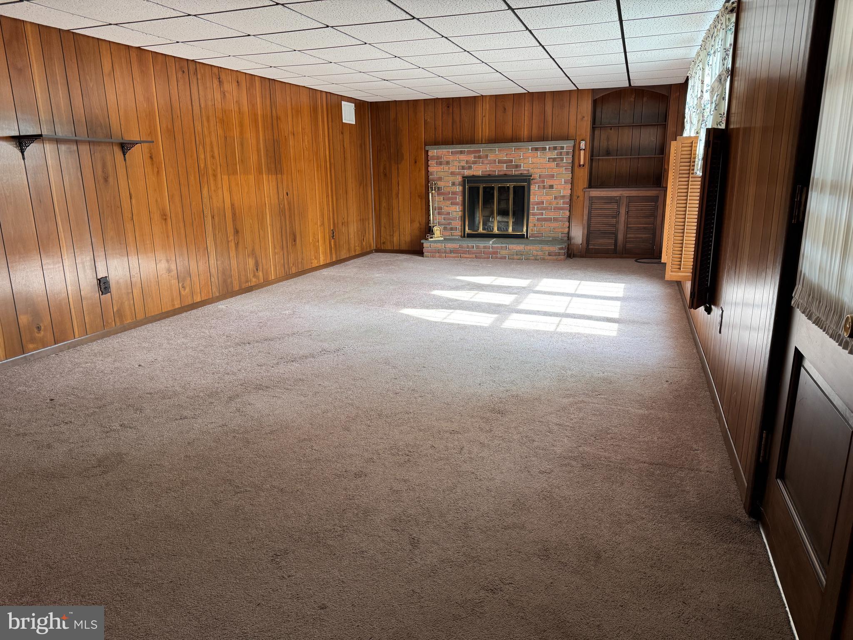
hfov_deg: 71.6
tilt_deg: -14.9
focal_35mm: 24
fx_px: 591
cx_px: 426
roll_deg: +1.3
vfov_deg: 56.8
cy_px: 320
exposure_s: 1/121
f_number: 1.78
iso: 160
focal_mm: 6.76
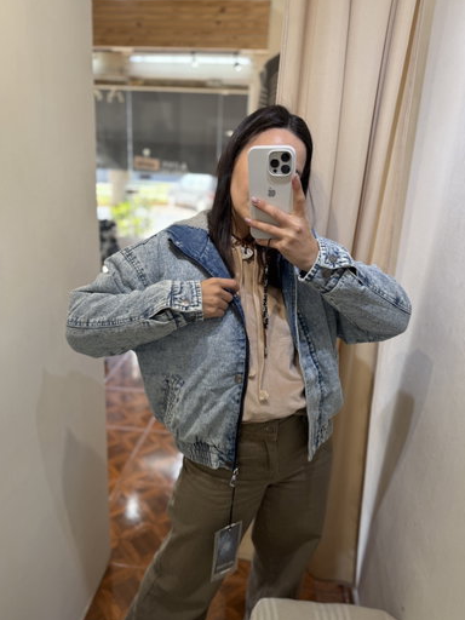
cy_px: 319
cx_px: 231
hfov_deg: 54.9
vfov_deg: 69.4
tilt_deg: -17.1
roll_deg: -3.5
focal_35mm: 25
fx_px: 448
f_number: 1.78
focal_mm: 6.76
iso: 100
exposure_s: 1/100
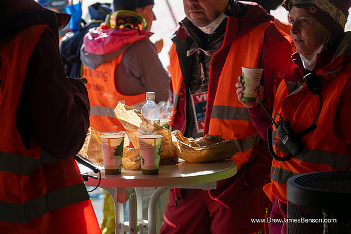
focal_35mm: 110
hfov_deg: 18.6
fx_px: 1072
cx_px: 176
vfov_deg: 12.4
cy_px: 117
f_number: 6.3
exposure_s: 1/640
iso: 125
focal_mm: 110
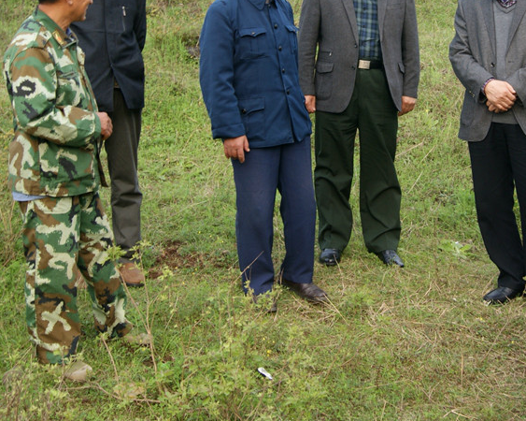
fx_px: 1027
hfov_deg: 28.4
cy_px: 85
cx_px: 377
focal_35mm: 66
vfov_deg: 22.8
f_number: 6.3
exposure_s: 1/60
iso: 100
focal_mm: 22
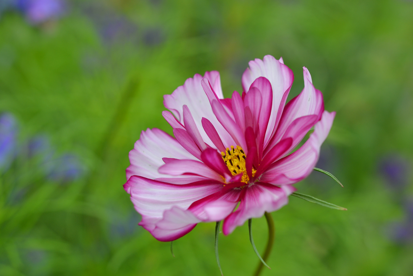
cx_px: 206
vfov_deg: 15.2
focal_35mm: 90
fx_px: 1032
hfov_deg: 22.6
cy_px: 138
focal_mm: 60
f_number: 5.6
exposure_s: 1/500
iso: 160
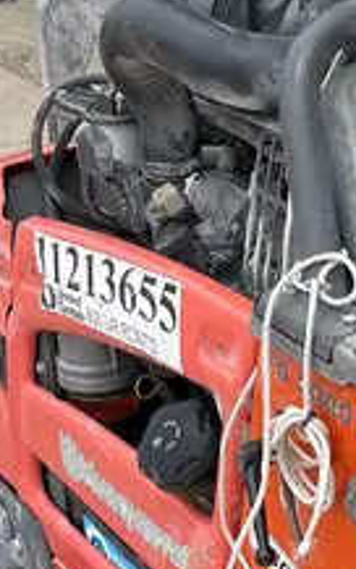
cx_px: 406
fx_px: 1441
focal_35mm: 93
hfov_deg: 13.8
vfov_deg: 22.1
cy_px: 416
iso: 50
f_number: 1.6
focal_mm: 5.1
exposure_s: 1/2101
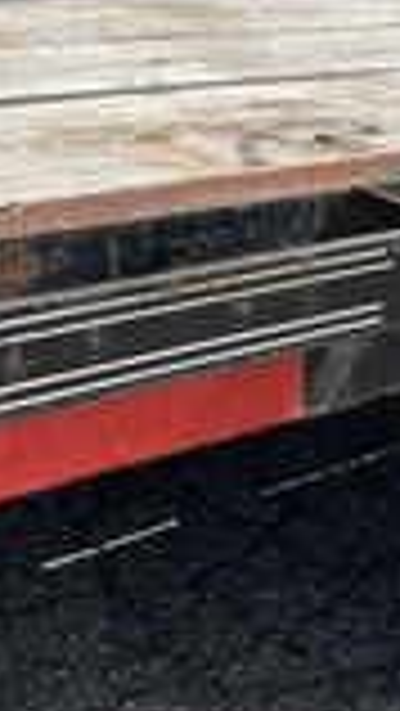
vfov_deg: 26.5
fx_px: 1507
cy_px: 374
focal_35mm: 80
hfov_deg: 14.0
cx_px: 638
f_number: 1.8
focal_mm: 3
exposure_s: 1/1342
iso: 25
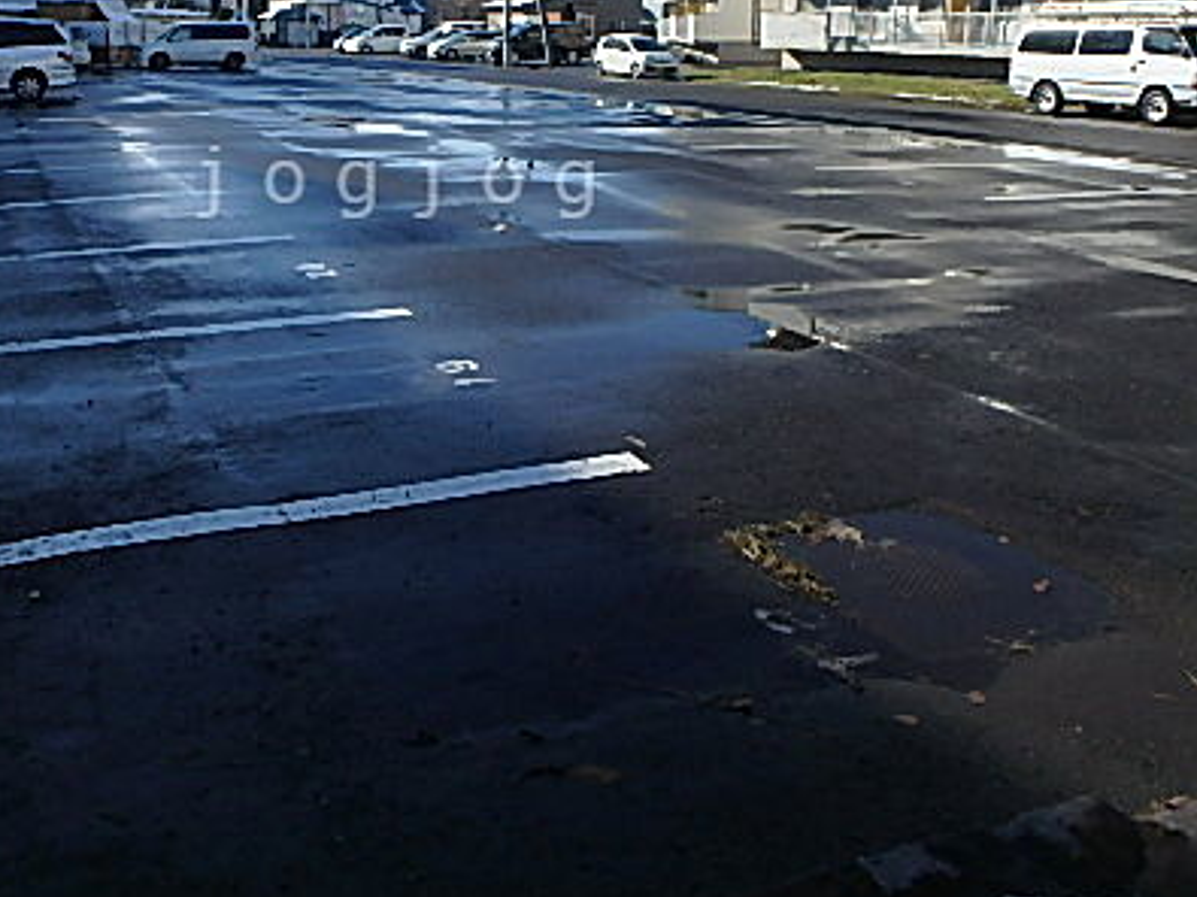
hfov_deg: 53.0
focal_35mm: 34
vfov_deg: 40.1
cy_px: 182
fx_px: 1175
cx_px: 403
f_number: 6
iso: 125
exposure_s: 1/500
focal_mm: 3.7
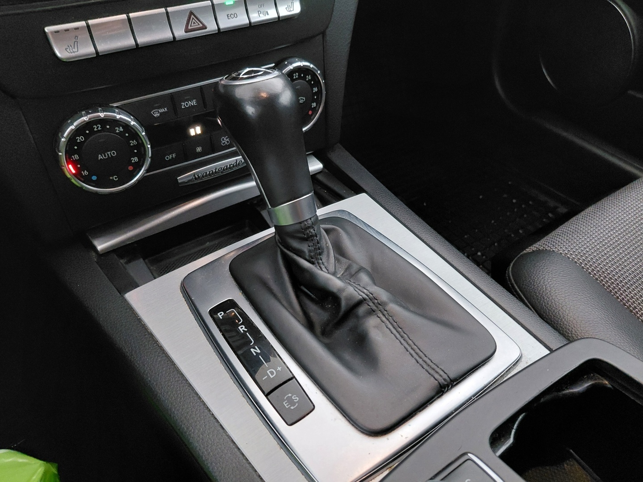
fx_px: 464
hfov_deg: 69.4
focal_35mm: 25
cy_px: 241
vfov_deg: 54.9
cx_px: 322
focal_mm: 4.69
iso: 500
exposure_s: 1/25
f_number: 1.8
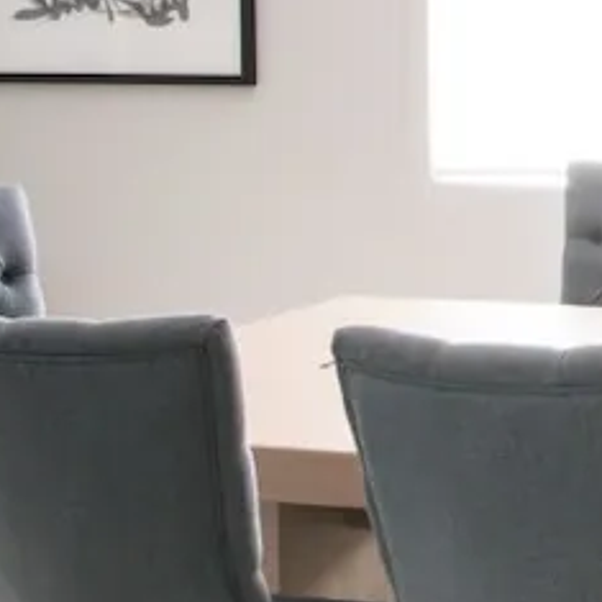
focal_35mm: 104
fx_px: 2046
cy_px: -29
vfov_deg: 16.3
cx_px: 1050
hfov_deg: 14.8
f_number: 18
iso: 200
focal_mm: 16
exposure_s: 1.6
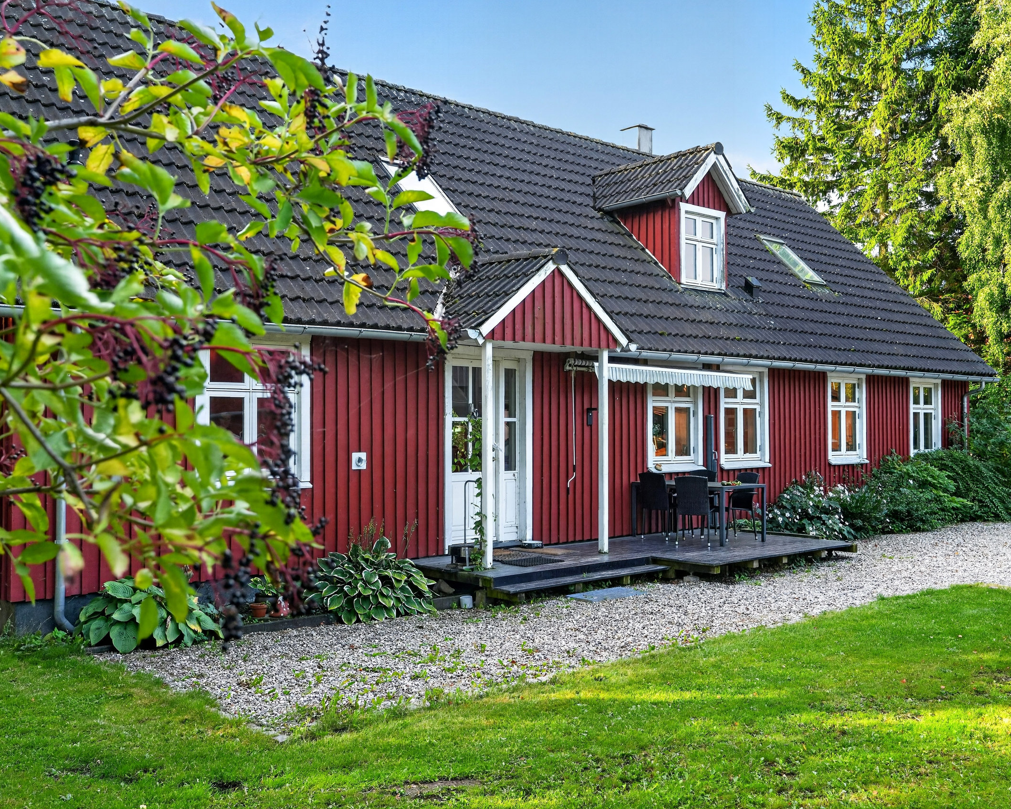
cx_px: 489
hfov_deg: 52.8
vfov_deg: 43.4
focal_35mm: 34
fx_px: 1017
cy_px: 403
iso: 400
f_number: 8
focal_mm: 30
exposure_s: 1/50
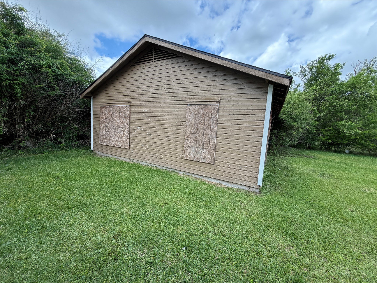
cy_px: 142
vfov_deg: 85.7
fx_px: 152
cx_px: 188
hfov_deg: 102.1
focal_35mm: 14
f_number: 2.2
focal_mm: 2.22
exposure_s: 1/502
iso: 50
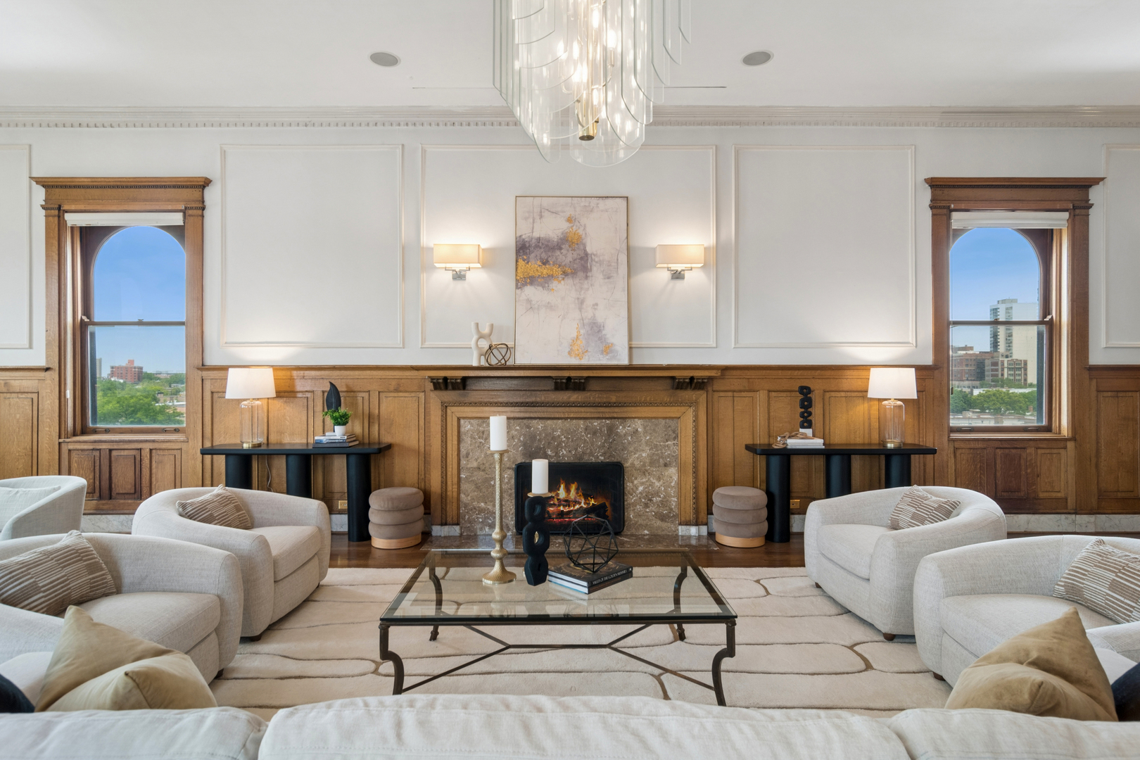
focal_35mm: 18
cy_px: 380
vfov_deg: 67.4
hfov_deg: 90.0
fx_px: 570
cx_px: 570
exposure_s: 1/8
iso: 200
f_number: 8
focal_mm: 12
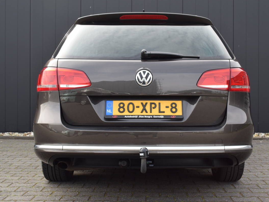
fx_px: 381
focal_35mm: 49
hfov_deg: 38.9
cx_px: 145
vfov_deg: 29.7
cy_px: 101
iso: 400
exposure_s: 1/250
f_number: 8
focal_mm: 30
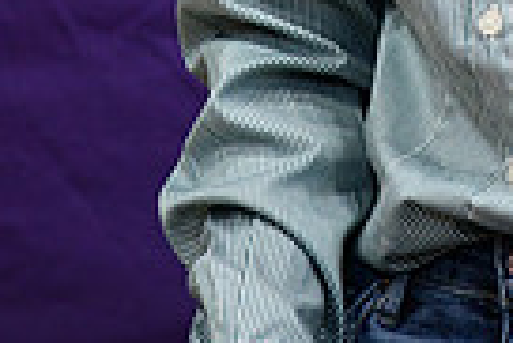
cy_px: -569
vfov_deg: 2.9
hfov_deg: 4.4
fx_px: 6705
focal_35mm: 470
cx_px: 515
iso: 2500
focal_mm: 110
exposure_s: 1/250
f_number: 4.2
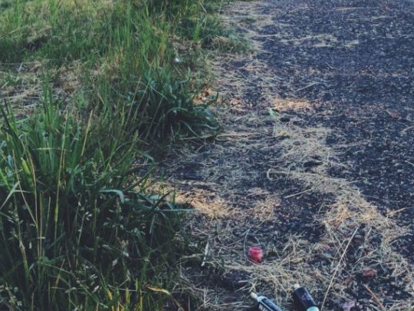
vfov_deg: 26.6
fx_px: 658
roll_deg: -3.5
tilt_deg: -18.1
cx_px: 344
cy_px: 150
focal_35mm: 55
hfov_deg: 33.7
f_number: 2.2
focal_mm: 4.15
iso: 32
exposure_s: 1/261
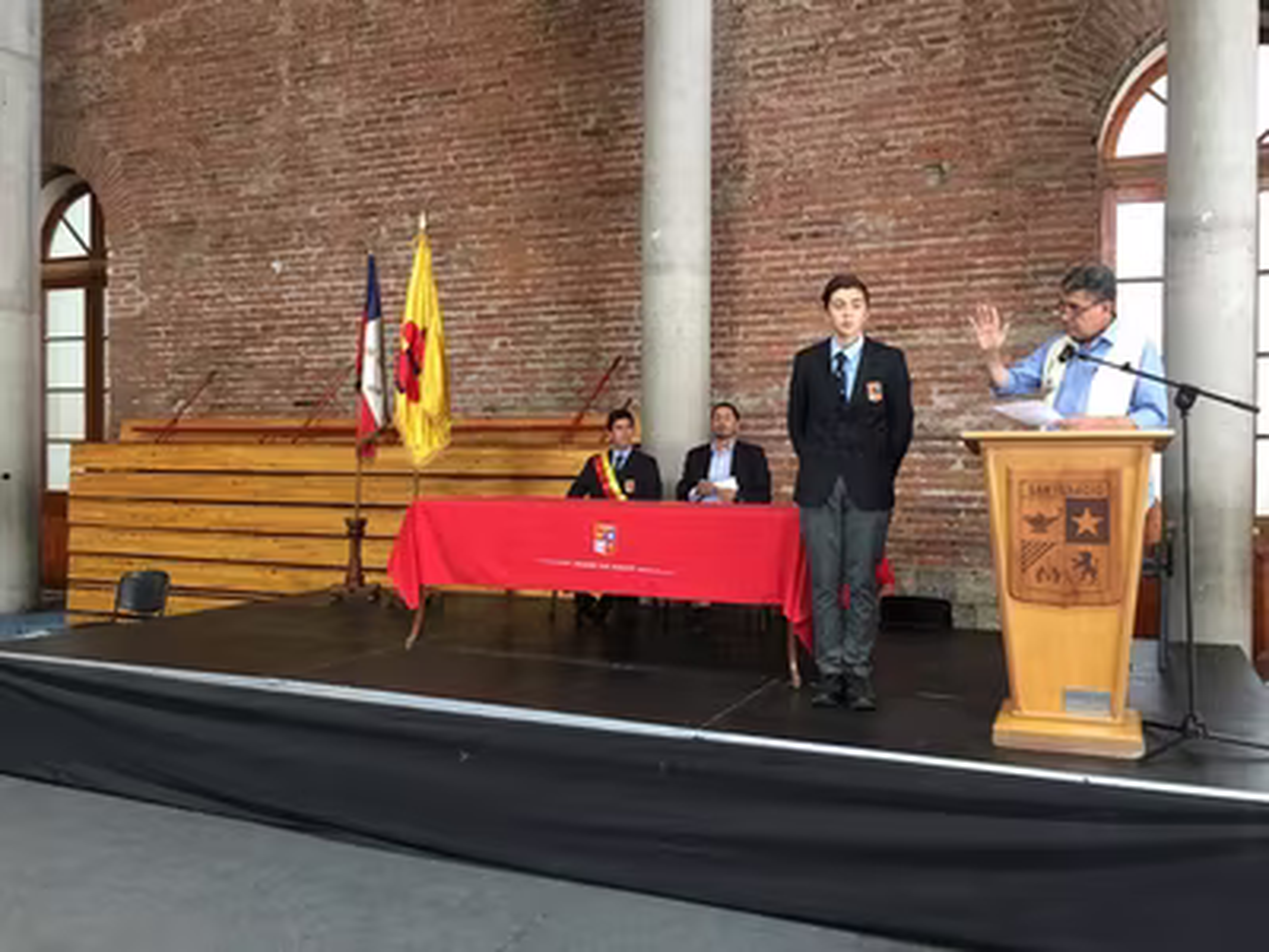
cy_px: 476
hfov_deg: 61.7
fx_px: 1063
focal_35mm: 29
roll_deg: -0.7
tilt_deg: -1.1
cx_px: 634
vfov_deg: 48.2
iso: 125
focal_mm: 4.15
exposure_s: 1/17
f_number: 2.2
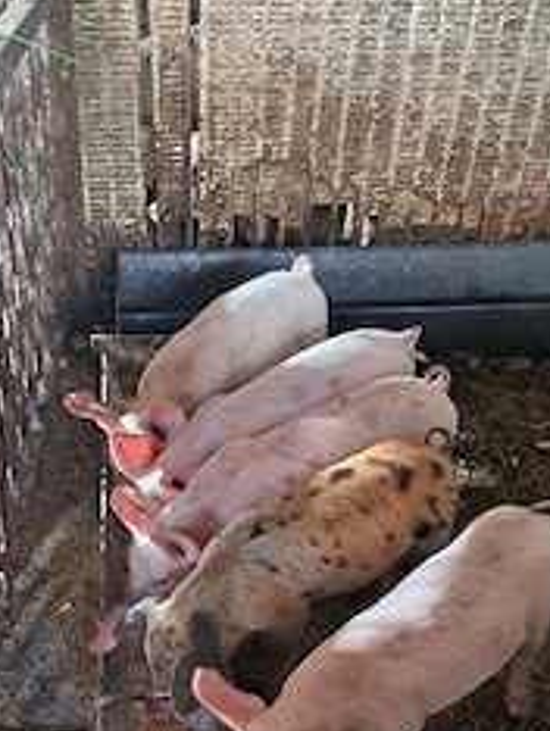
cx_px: 194
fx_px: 867
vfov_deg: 44.6
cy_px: 522
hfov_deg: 34.9
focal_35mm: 41
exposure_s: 1/25
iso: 640
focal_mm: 5.23
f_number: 1.8
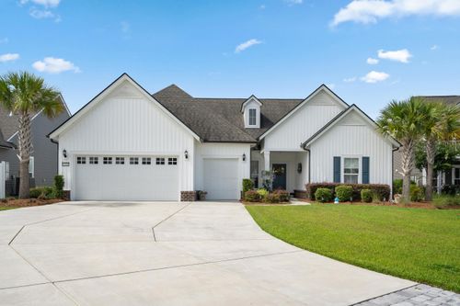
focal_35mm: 31
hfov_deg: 60.3
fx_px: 396
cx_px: 230
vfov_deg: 42.3
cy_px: 153
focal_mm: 31
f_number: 8
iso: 320
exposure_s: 1/1000
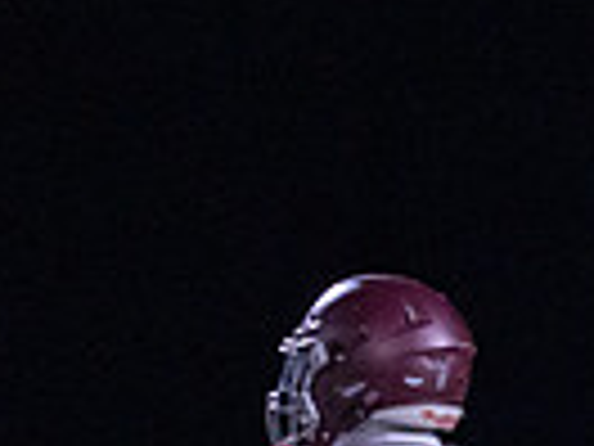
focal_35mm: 1204
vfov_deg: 1.2
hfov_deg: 1.6
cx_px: 1379
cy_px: 805
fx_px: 20660
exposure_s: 1/1000
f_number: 2.8
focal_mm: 191
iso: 2000
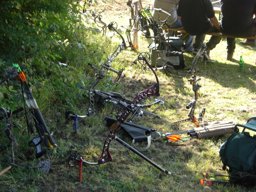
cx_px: 128
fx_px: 658
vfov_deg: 16.6
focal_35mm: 89
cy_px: 96
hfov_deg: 22.0
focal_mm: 14.7
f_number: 4.1
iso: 100
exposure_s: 1/100
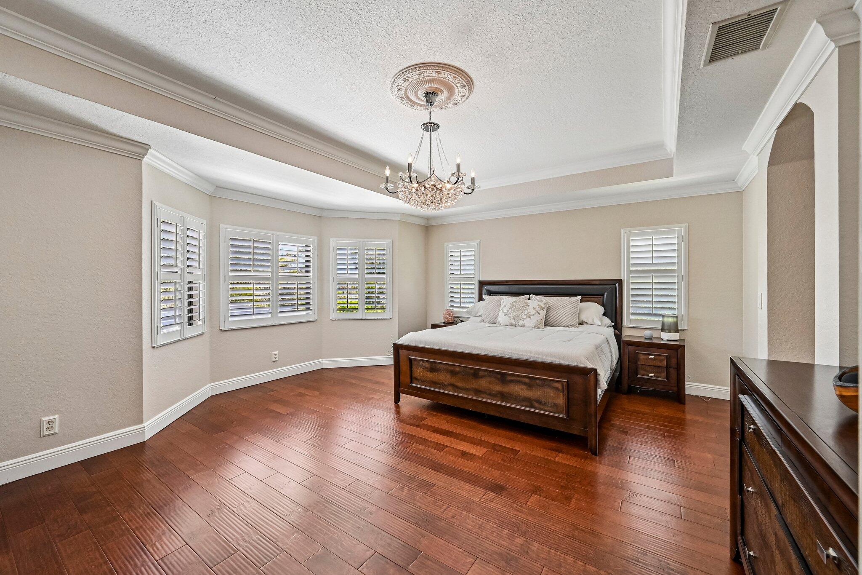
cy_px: 288
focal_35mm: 14
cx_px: 431
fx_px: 335
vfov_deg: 81.2
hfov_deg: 104.3
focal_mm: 14
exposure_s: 1/320
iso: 3200
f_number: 8
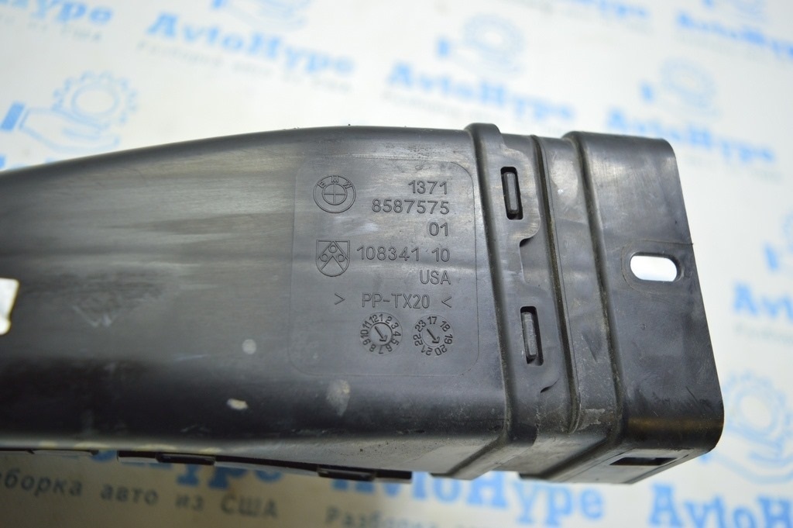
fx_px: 660
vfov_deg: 43.5
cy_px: 264
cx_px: 396
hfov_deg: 62.0
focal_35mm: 30
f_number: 3.5
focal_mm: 20
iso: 400
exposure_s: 1/40
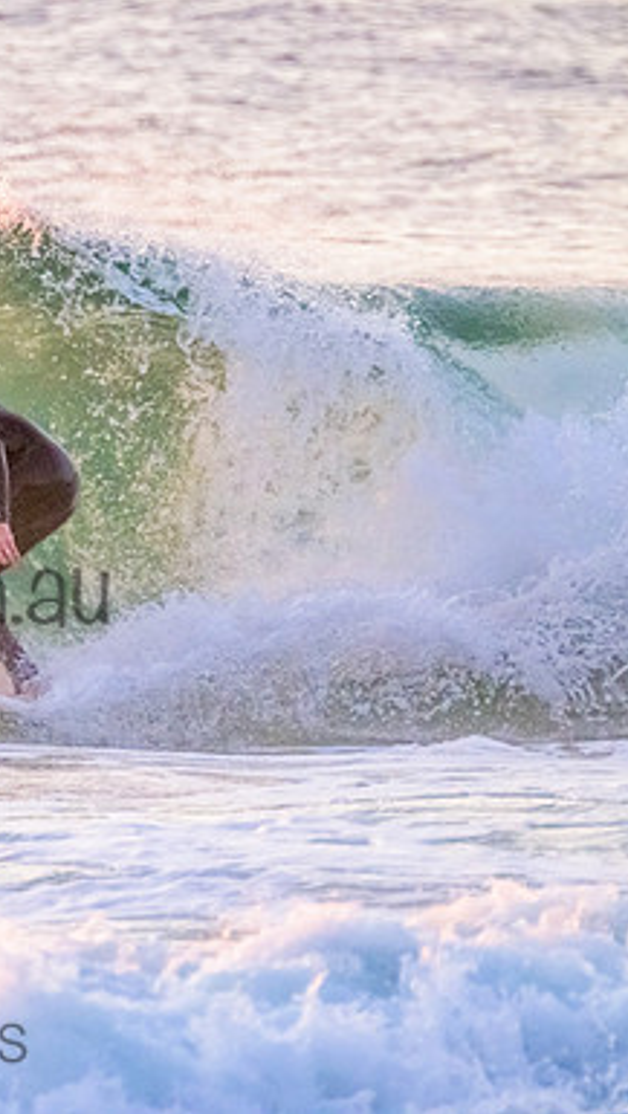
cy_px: 557
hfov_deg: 1.0
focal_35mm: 1263
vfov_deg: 1.7
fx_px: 37332
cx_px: -197
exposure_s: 1/800
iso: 11400
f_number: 11
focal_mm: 800
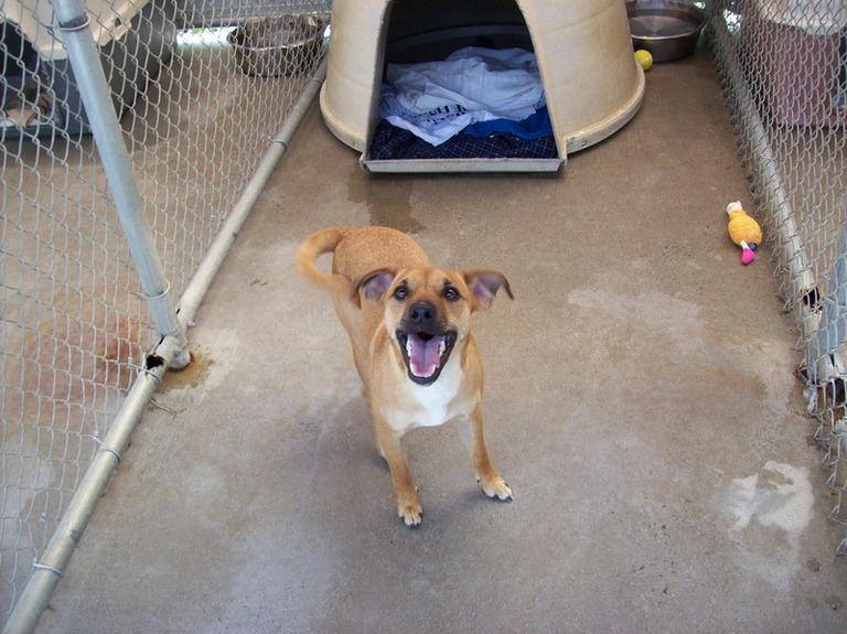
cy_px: 317
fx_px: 880
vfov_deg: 39.6
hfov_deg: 51.4
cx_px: 424
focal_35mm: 36
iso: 80
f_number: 2.7
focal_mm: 6
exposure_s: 1/69.1
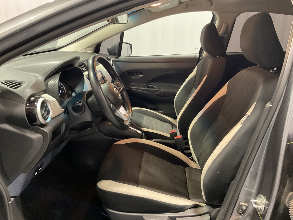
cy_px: 110
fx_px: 245
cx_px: 146
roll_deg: -0.9
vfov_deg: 48.2
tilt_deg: -19.2
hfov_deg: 61.7
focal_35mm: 29
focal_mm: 3
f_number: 1.8
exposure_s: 1/40
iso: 320
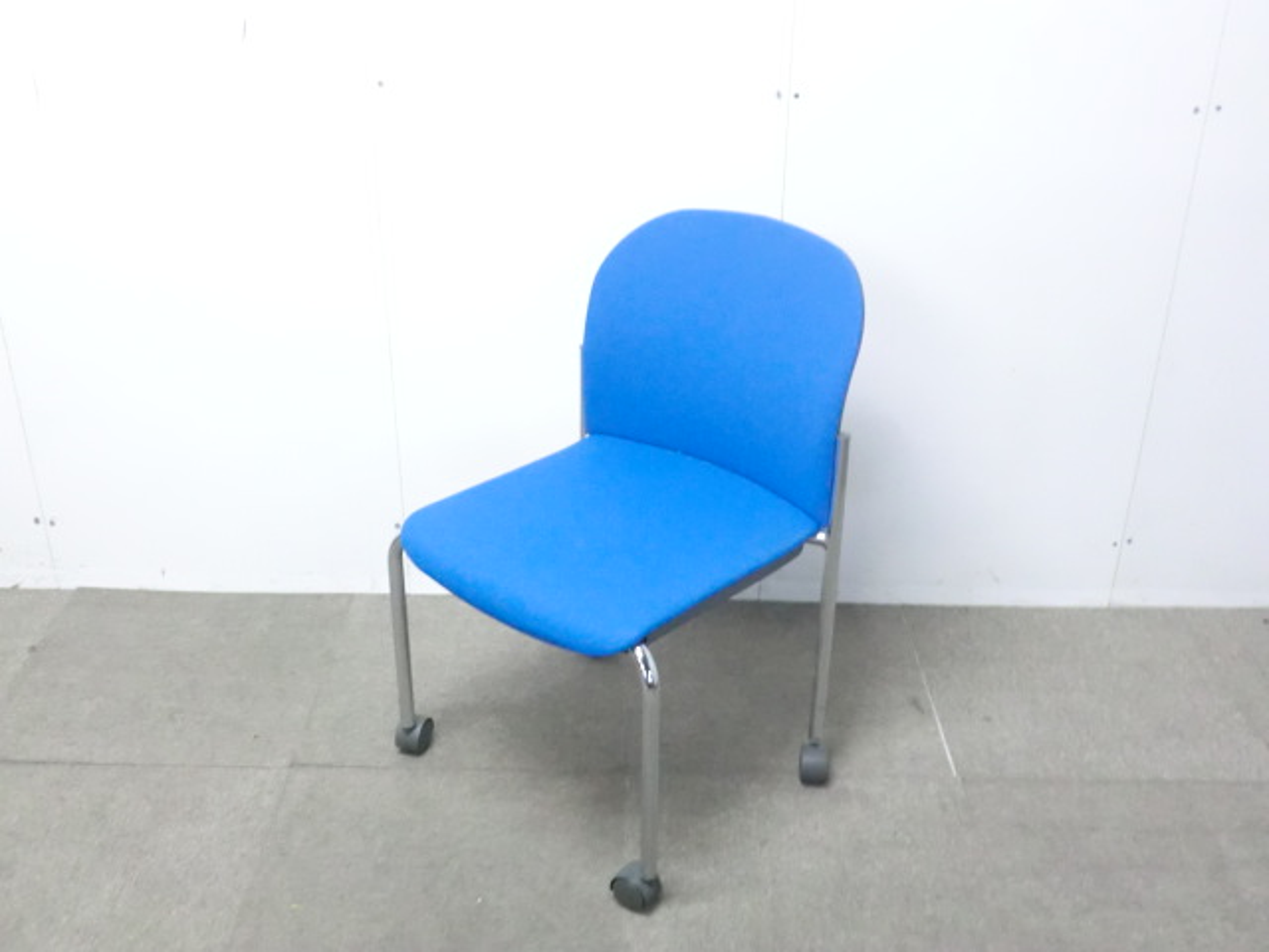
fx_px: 1393
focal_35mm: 38
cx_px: 634
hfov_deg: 49.0
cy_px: 476
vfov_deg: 37.7
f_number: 3.9
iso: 800
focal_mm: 6.9
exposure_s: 1/25
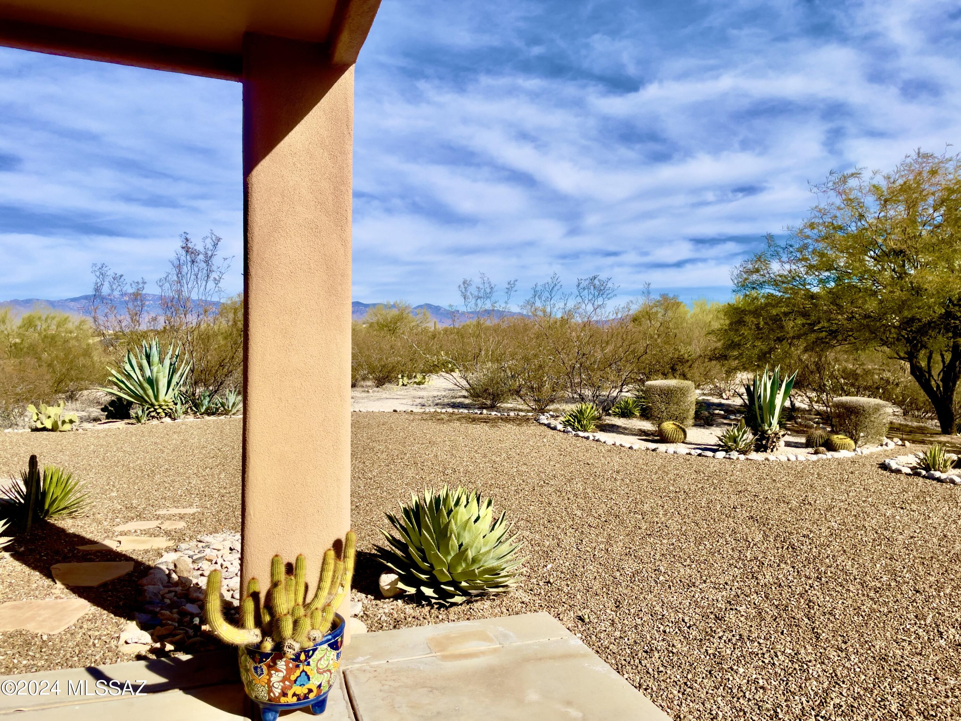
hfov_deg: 67.3
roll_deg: -0.7
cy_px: 360
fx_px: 722
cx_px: 480
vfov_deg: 53.1
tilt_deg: -0.2
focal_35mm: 26
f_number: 1.6
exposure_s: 1/5556
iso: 32
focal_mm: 4.2
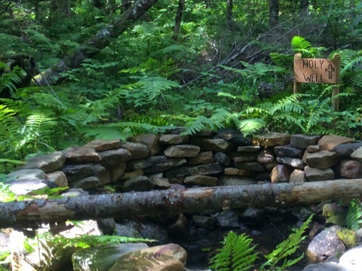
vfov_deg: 22.9
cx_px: 342
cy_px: 111
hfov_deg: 28.8
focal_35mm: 64
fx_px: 669
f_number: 2.2
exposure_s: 1/120
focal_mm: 4.12
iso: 50
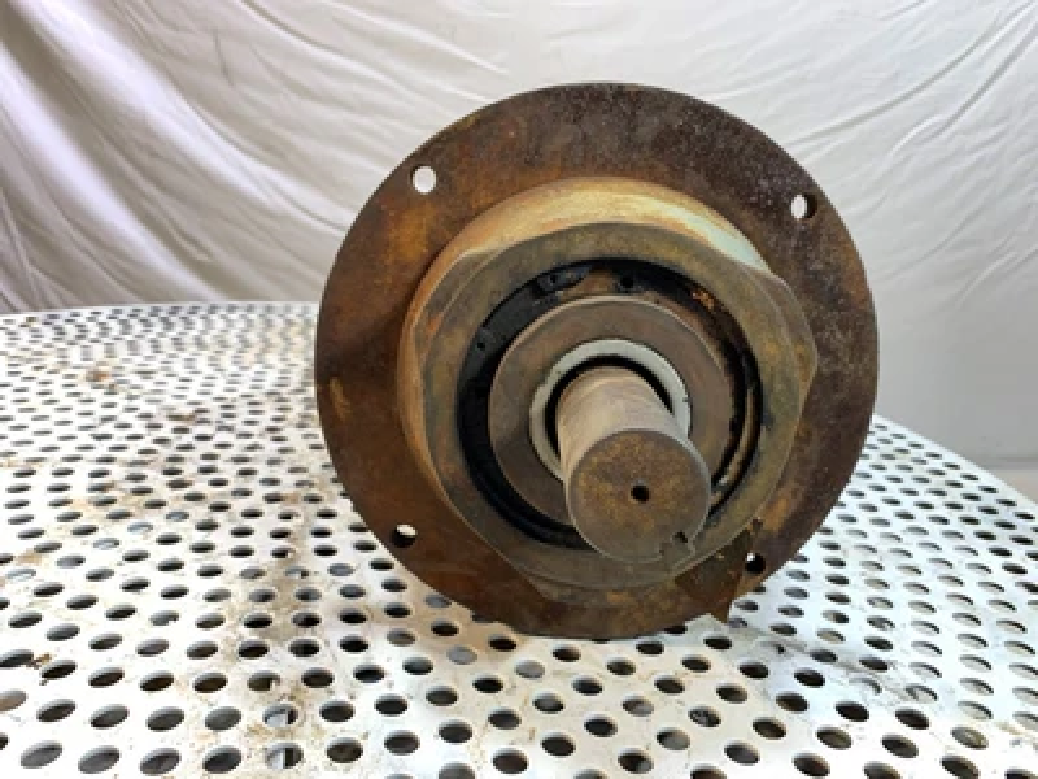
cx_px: 519
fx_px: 780
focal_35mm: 26
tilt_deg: -19.0
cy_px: 390
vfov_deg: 53.1
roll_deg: -2.0
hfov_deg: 67.3
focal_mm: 4.25
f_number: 1.8
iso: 125
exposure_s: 1/60
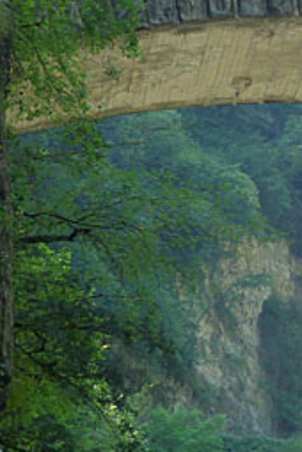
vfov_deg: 10.8
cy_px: 151
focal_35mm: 191
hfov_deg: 7.1
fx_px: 2403
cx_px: 373
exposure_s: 1/60
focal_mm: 12.8
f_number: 4.2
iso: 125
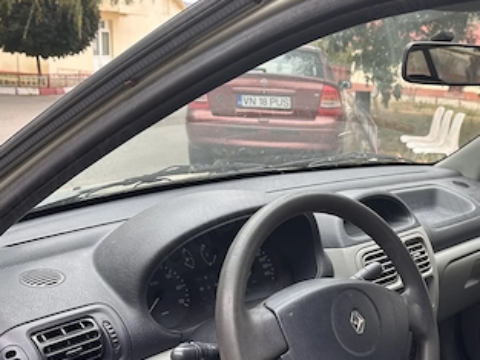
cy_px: 213
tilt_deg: -13.9
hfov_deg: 40.0
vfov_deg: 31.5
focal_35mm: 46
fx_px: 638
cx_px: 363
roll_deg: -3.9
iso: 80
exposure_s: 1/121
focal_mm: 6.86
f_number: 1.78
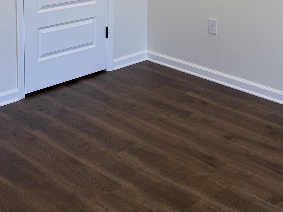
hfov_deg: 31.6
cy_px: -30
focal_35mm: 61
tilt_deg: -7.9
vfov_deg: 22.5
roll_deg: -0.8
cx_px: 168
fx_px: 499
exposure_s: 1/168
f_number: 1.78
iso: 64
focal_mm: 6.76
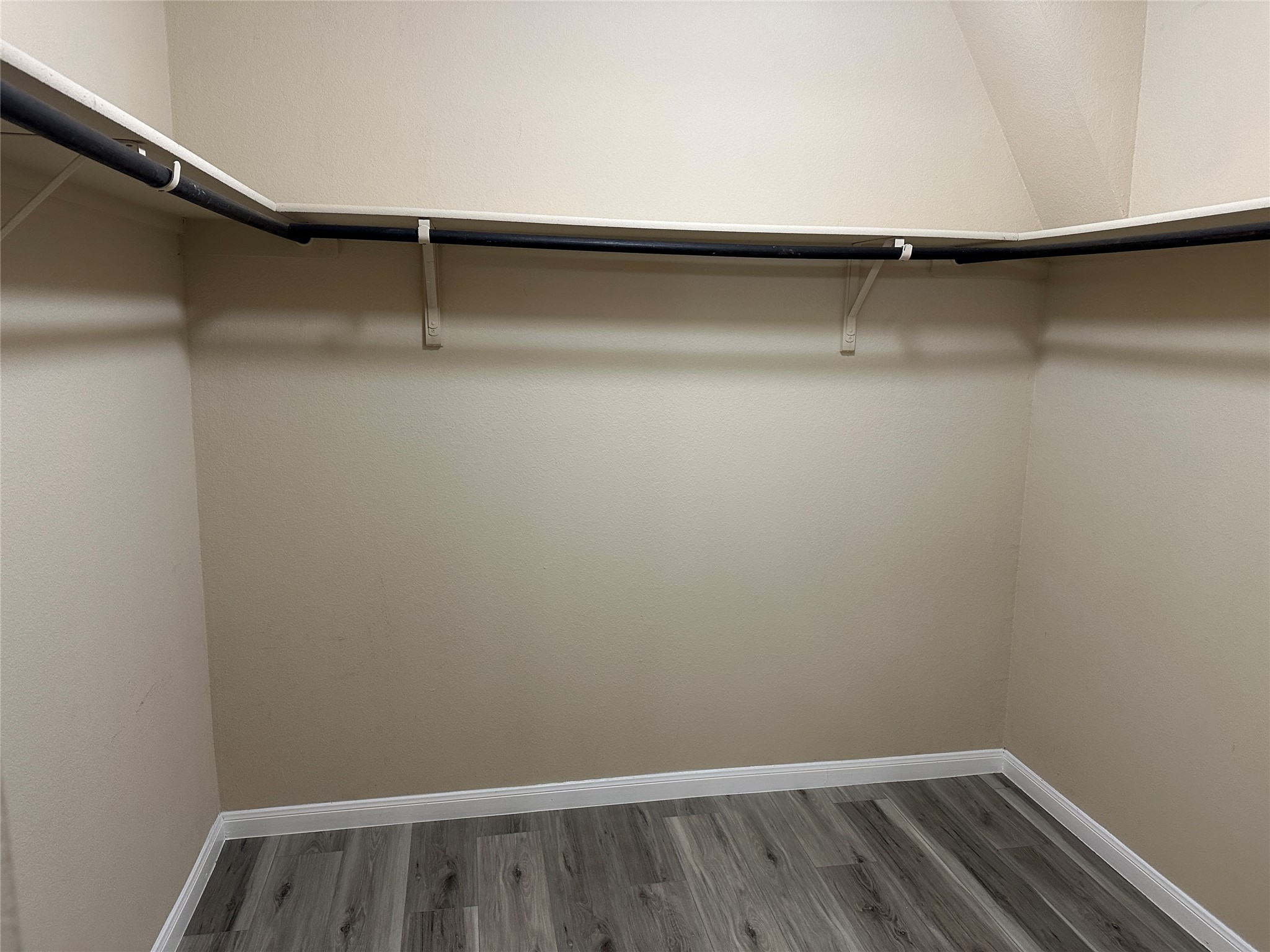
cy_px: 476
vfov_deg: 56.8
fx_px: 881
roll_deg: -0.7
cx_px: 635
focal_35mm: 24
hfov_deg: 71.6
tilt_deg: -8.1
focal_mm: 6.86
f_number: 1.78
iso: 250
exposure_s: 1/60
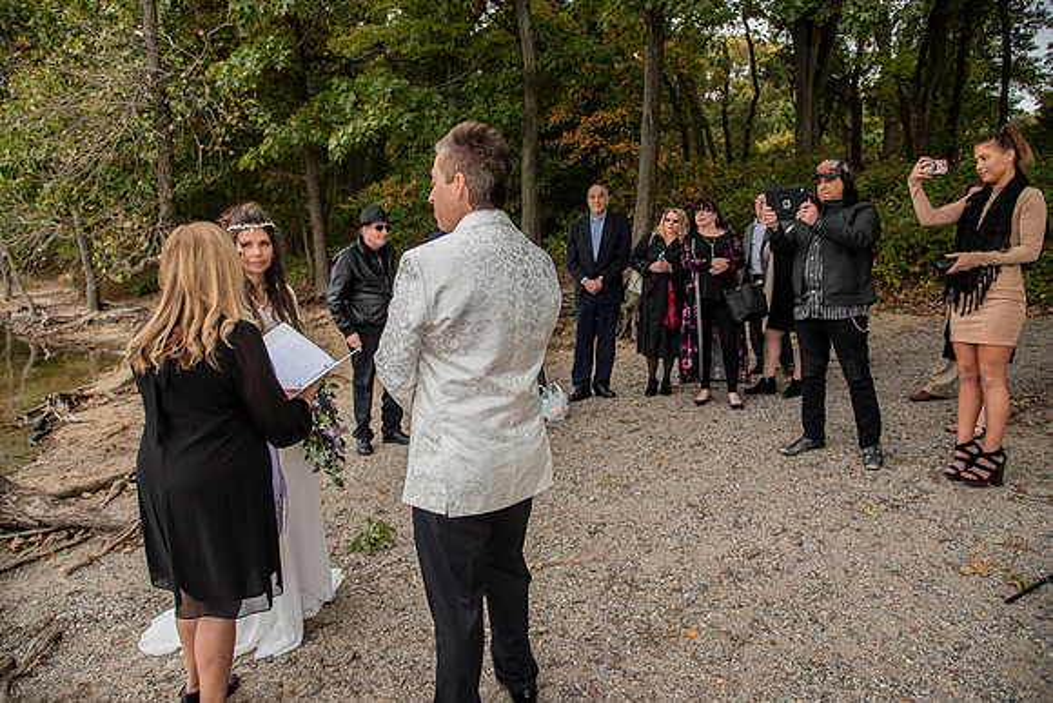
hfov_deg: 73.7
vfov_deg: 53.2
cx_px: 526
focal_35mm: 24
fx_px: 702
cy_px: 352
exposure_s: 1/200
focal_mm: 24
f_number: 5
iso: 320
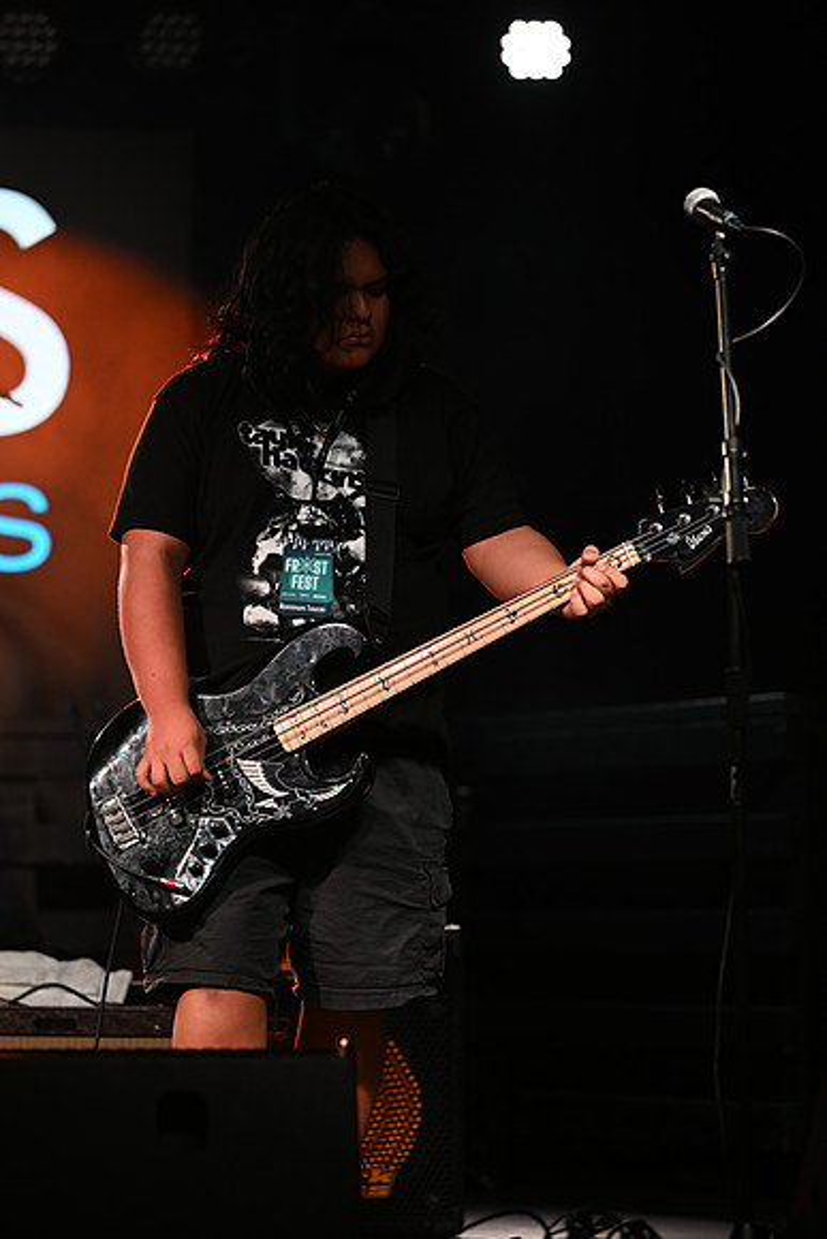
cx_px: 414
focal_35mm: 200
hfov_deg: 6.9
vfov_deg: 10.3
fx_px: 6887
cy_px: 620
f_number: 3.5
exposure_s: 1/400
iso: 1600
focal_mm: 200
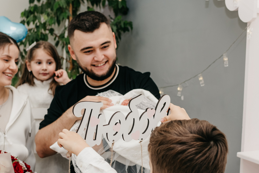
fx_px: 410
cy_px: 126
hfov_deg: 35.0
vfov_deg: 23.6
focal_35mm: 57
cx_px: 118
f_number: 4
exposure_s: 1/160
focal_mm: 35
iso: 400
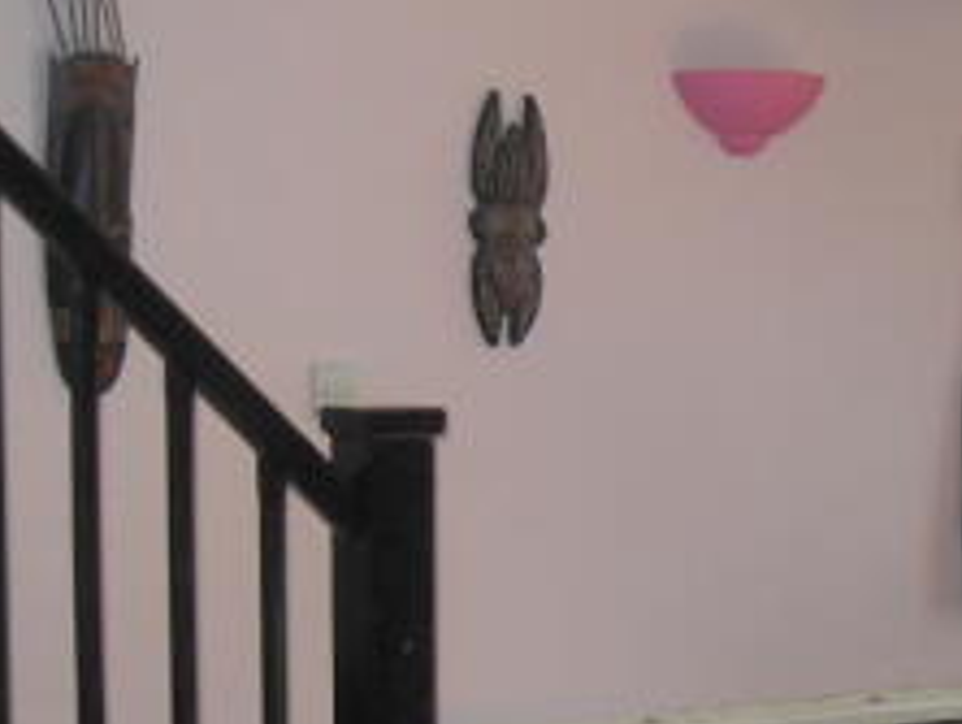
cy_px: 735
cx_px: 1046
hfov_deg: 19.4
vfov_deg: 15.0
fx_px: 2699
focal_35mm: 97
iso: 100
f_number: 2.8
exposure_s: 1/45
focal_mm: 6.3
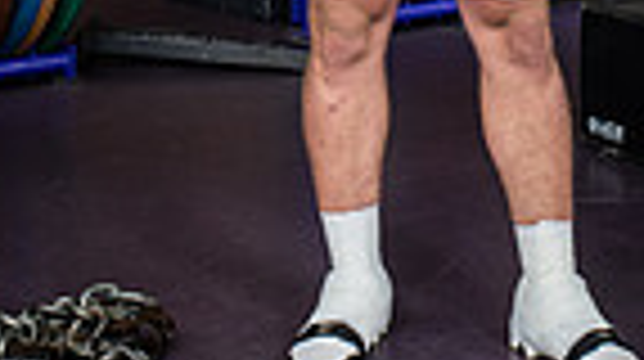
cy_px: -504
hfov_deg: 18.0
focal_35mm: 119
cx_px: 428
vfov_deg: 9.1
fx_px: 2029
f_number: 7.1
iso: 800
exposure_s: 1/250
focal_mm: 36
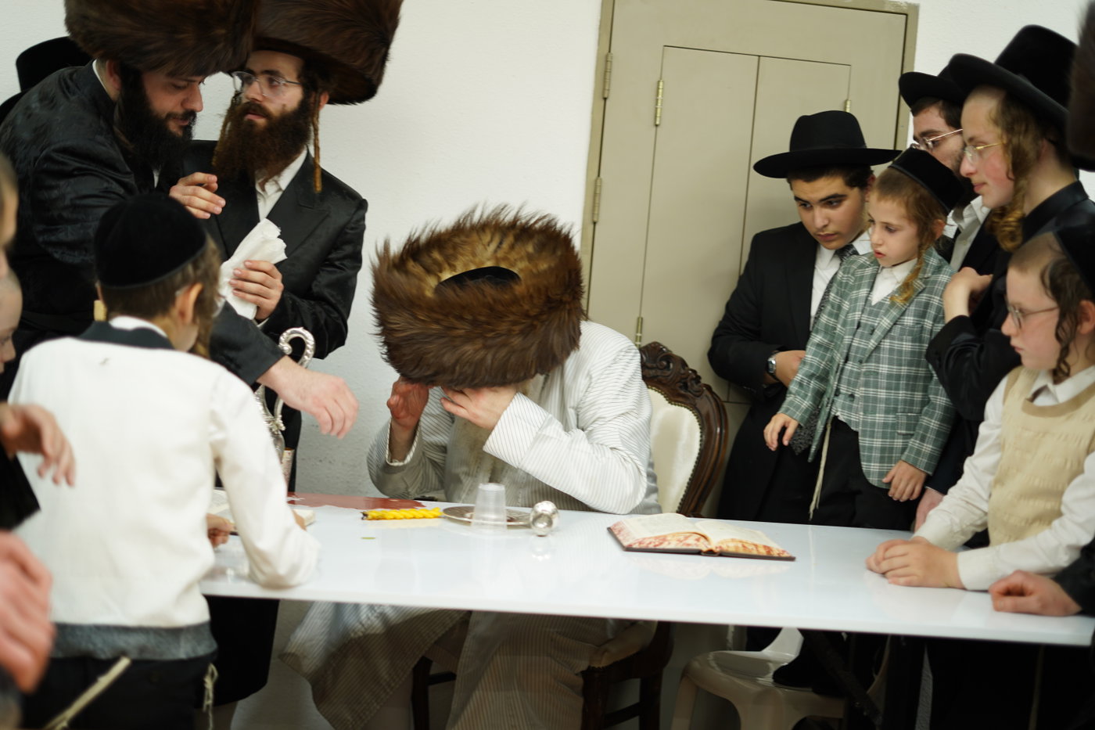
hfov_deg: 39.6
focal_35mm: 50
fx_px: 1521
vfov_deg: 27.0
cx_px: 548
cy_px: 365
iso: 200
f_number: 1.8
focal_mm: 50
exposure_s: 1/125
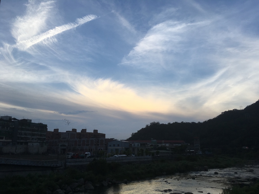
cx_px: 130
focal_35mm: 29
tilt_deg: +12.7
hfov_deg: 61.7
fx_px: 217
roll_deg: +0.2
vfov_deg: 48.2
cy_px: 97
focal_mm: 4.15
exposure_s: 1/836
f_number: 2.2
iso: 25
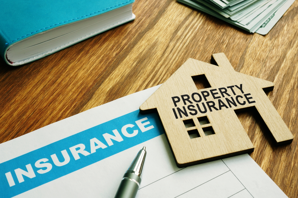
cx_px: 149
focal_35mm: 45
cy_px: 99
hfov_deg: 43.6
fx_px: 372
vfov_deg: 29.9
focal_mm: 30
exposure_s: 1/15
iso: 200
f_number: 16
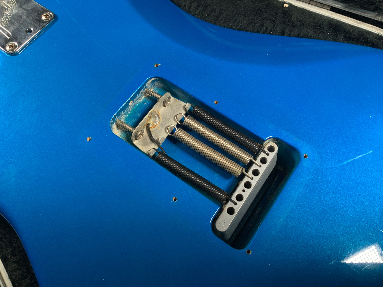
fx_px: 321
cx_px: 192
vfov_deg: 48.2
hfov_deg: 61.7
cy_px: 144
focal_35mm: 29
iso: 64
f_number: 1.8
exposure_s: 1/62
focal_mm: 3
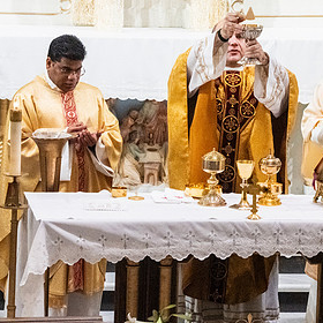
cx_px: 290
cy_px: 75
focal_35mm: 411
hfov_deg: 4.3
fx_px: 4339
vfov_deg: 4.3
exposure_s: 1/60
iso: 5000
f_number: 13
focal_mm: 200
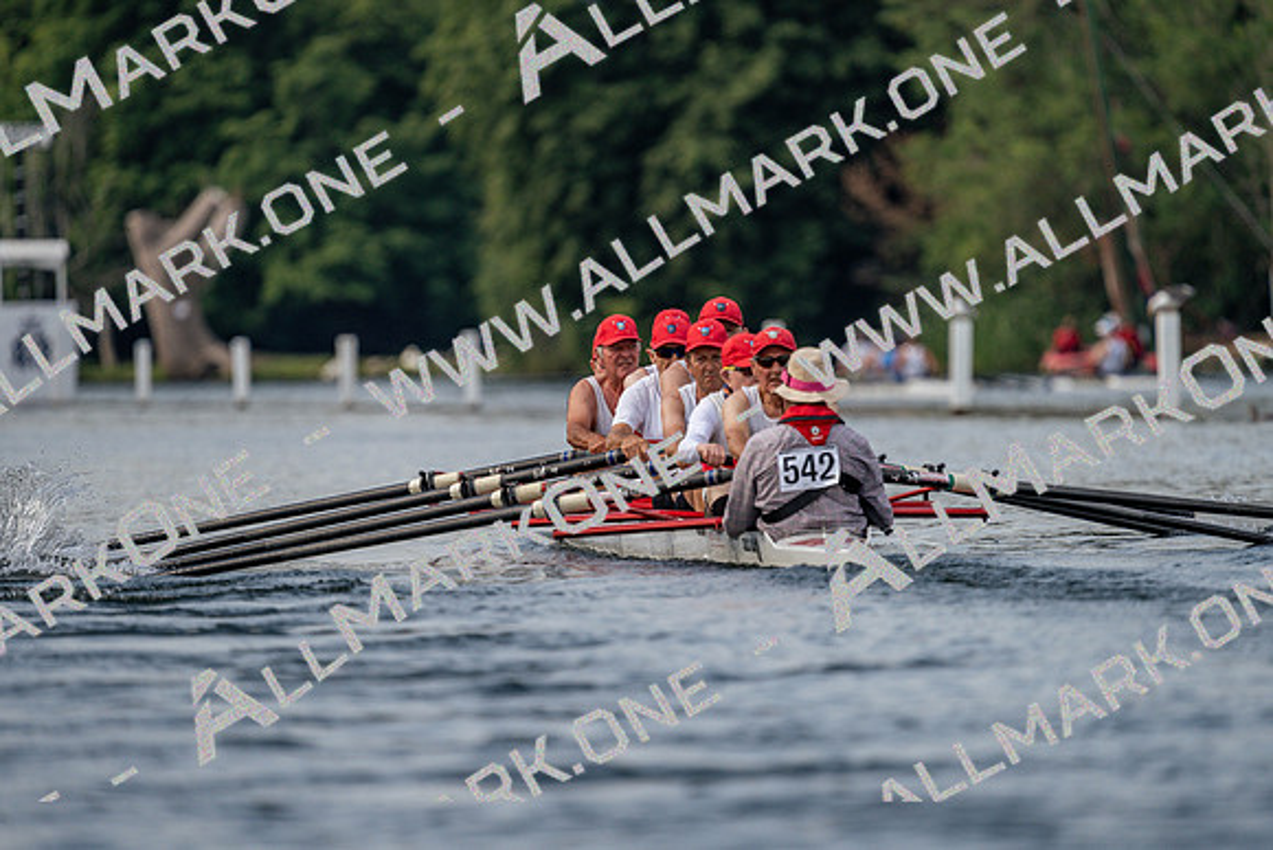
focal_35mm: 600
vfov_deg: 2.3
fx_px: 21221
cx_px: 636
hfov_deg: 3.4
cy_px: 425
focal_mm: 600
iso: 400
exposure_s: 1/1600
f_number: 6.3
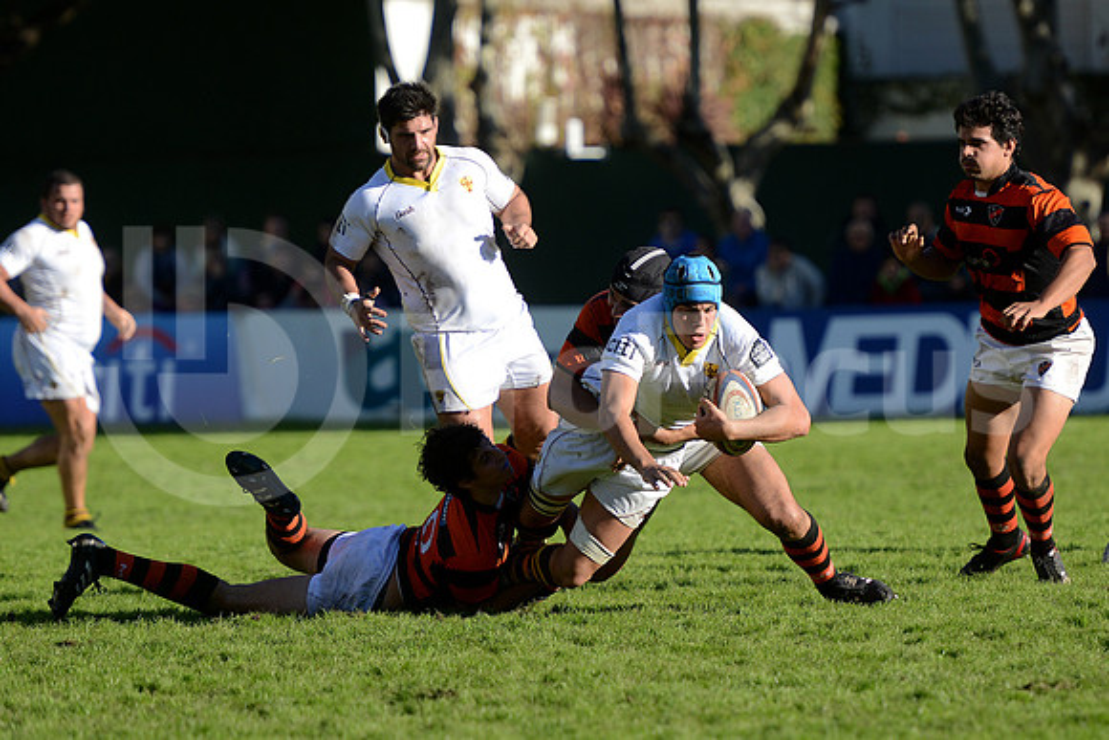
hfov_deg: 7.9
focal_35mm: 260
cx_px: 554
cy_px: 370
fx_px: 8011
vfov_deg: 5.3
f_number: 4
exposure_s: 1/1250
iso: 400
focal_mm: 260
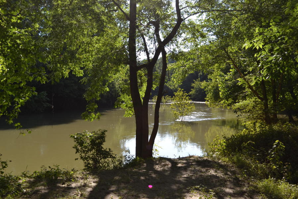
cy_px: 100
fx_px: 323
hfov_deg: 49.6
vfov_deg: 34.2
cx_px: 149
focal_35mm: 39
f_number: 6.3
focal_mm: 26
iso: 100
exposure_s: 1/200
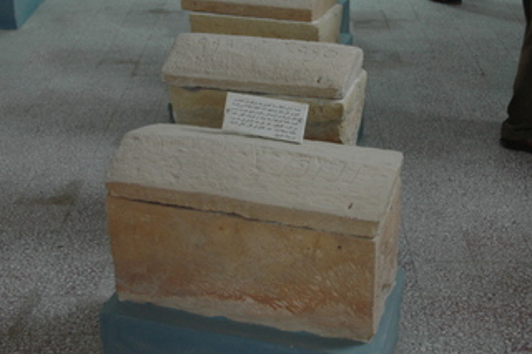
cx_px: 268
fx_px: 882
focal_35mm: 60
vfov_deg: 22.6
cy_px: 116
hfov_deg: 33.6
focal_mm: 29
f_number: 4.2
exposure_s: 1/8
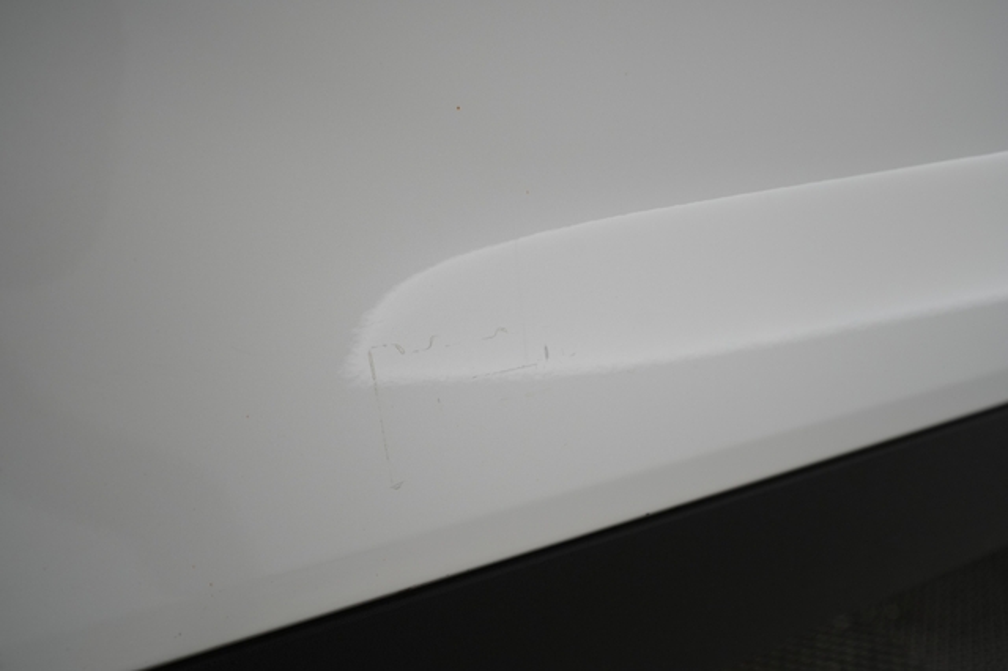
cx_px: 504
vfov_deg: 49.5
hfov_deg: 69.4
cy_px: 336
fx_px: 728
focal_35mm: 26
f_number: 4.5
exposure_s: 1/100
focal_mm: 26
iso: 800
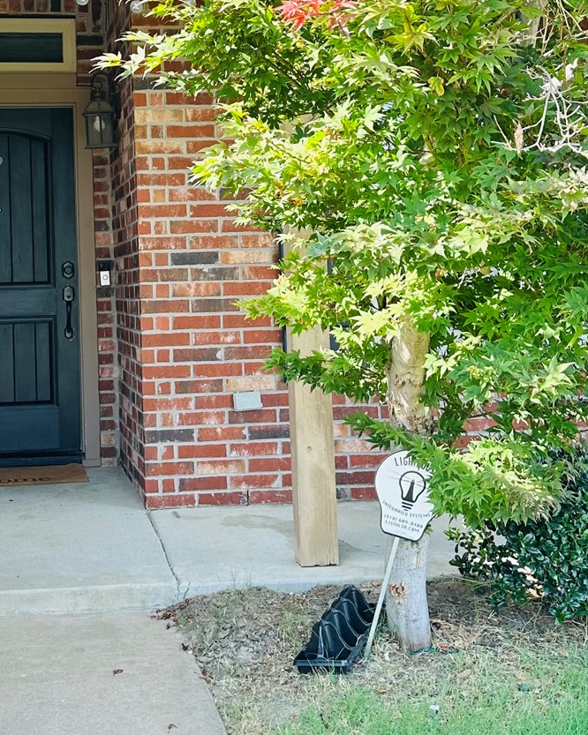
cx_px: 147
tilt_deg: +0.6
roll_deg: +0.9
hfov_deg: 27.7
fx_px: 1175
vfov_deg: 34.5
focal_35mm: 54
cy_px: 256
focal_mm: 6.86
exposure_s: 1/257
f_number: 1.78
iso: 80
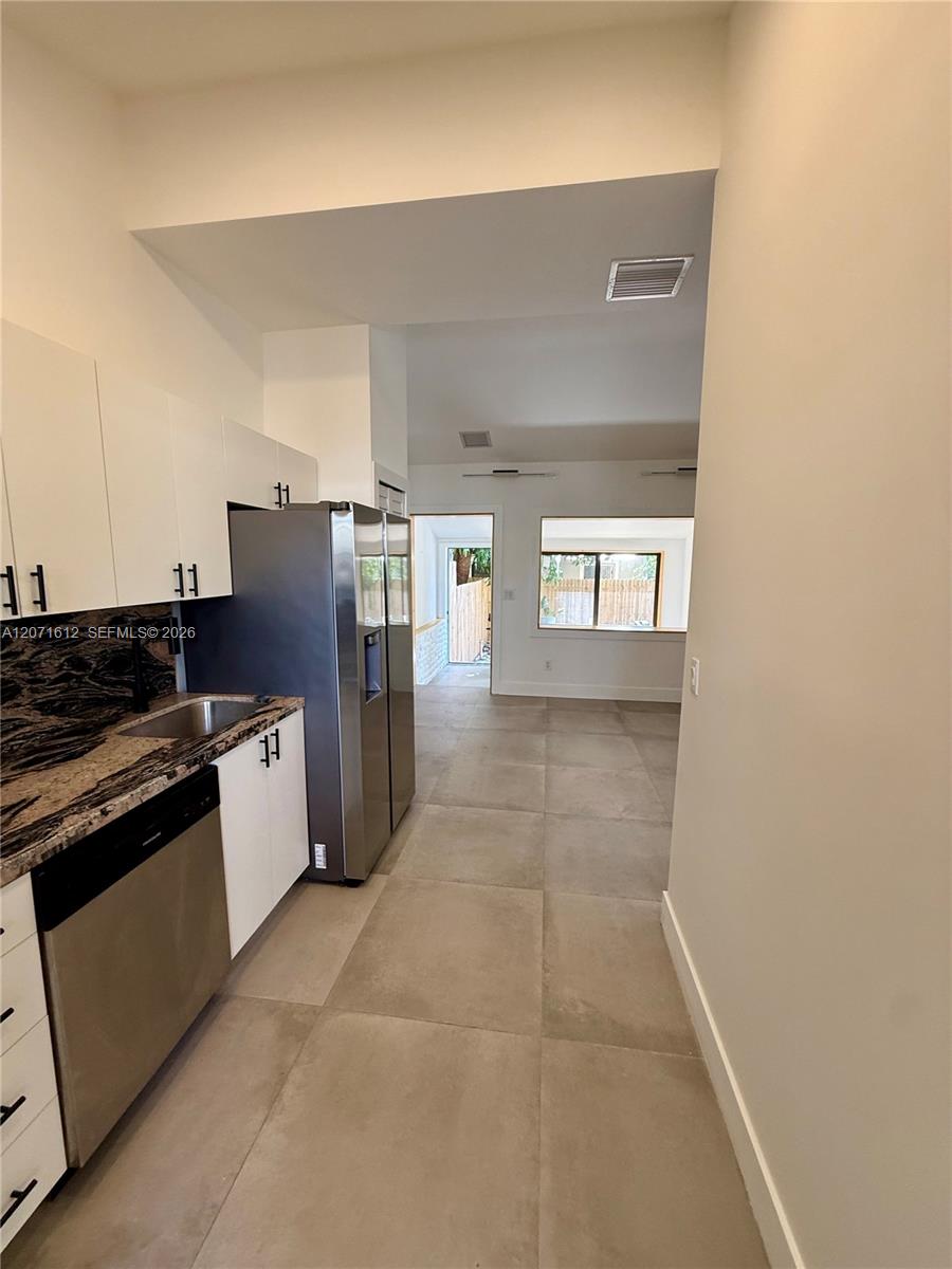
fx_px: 513
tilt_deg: -7.8
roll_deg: -2.5
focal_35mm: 14
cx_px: 476
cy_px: 634
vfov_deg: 102.1
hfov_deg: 85.7
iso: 100
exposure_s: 1/99
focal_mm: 2.22
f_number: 2.2
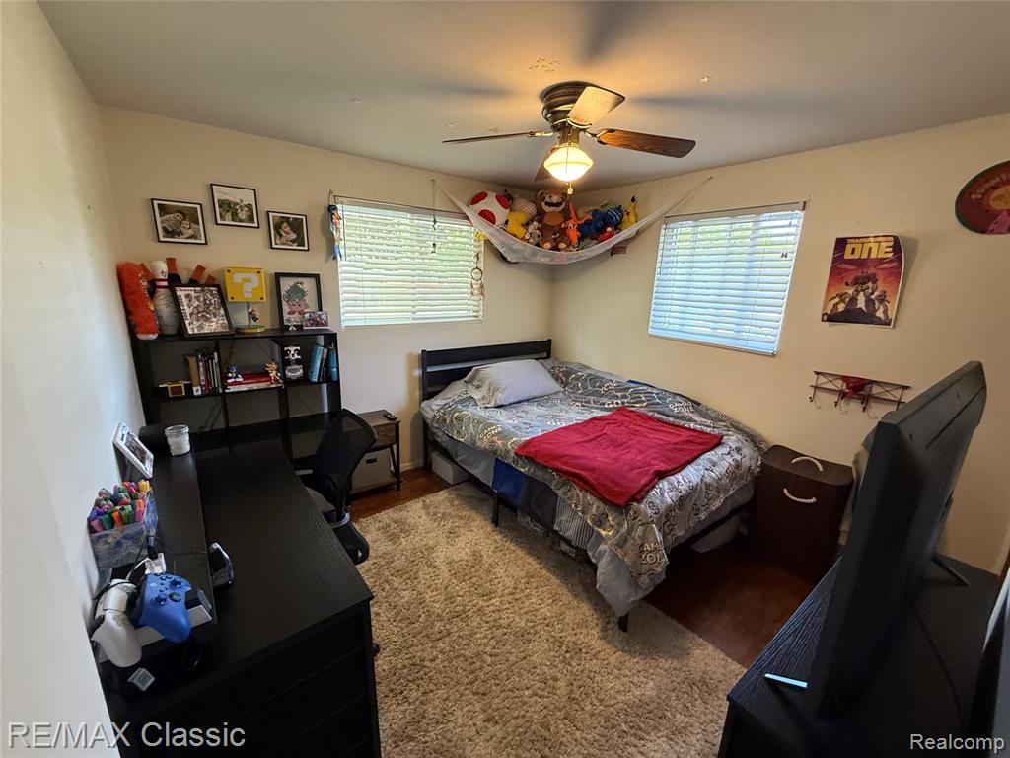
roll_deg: -3.0
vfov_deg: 85.7
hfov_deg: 102.1
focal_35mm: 14
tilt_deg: -12.7
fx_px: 408
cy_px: 379
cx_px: 505
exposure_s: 1/60
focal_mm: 2.22
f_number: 2.2
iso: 250
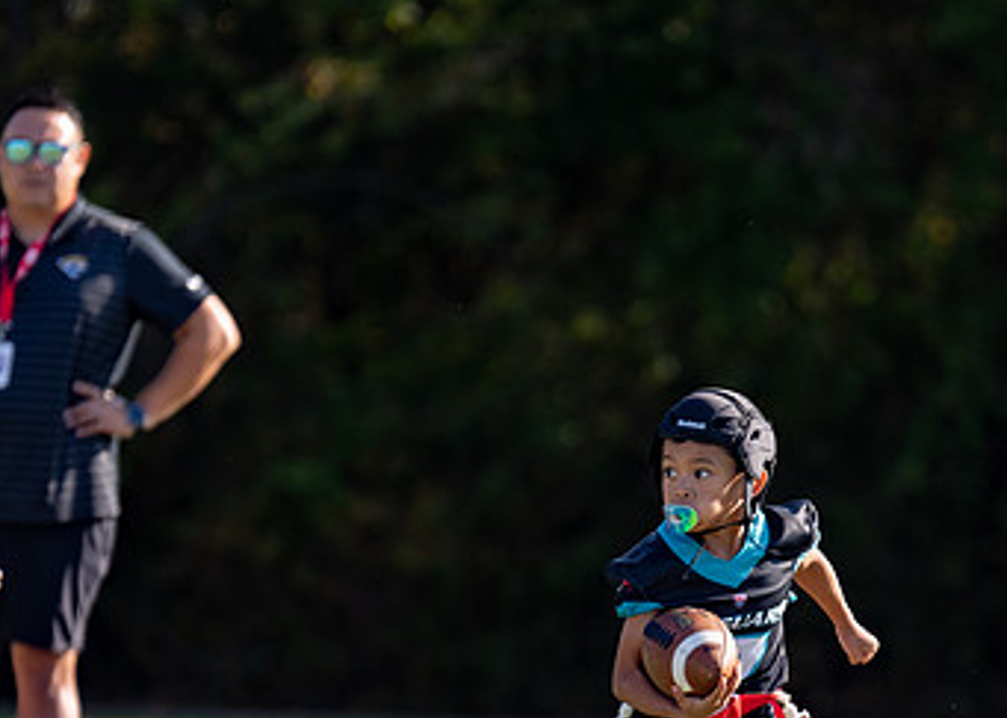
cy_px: 745
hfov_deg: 4.1
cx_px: 621
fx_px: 14117
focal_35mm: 494
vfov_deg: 2.9
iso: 160
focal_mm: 200
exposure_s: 1/2000
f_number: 2.8
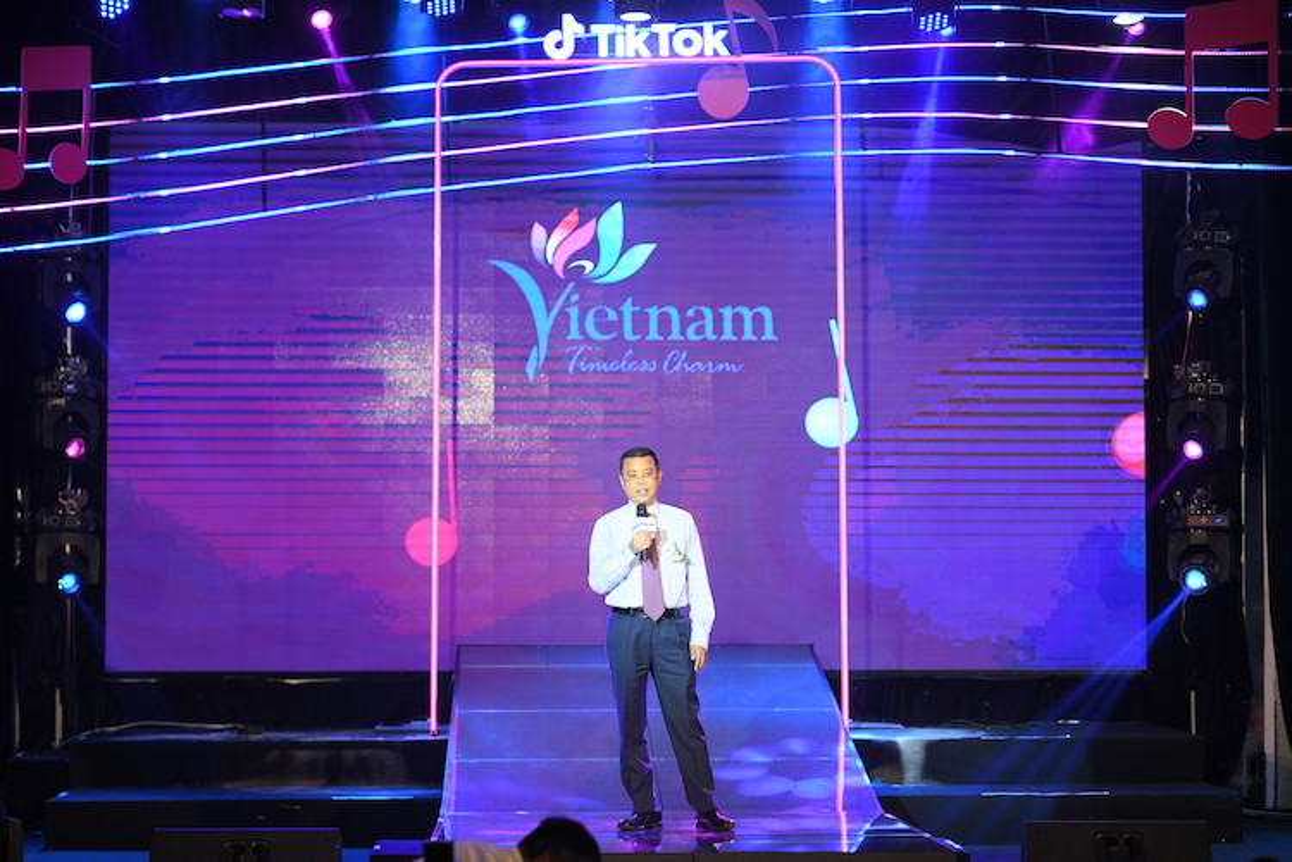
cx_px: 646
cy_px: 431
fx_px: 3050
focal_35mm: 85
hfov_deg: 23.9
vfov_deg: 16.1
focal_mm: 85
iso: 1000
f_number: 2.8
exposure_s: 1/250
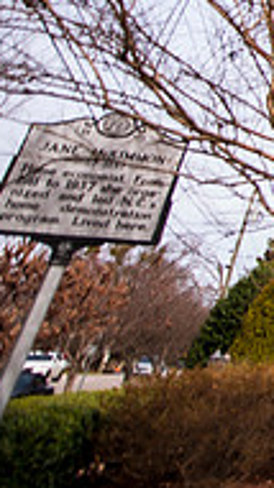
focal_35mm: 49
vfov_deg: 39.5
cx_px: 771
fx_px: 635
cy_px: 62
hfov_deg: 12.5
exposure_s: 1/640
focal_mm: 14
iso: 100
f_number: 2.8
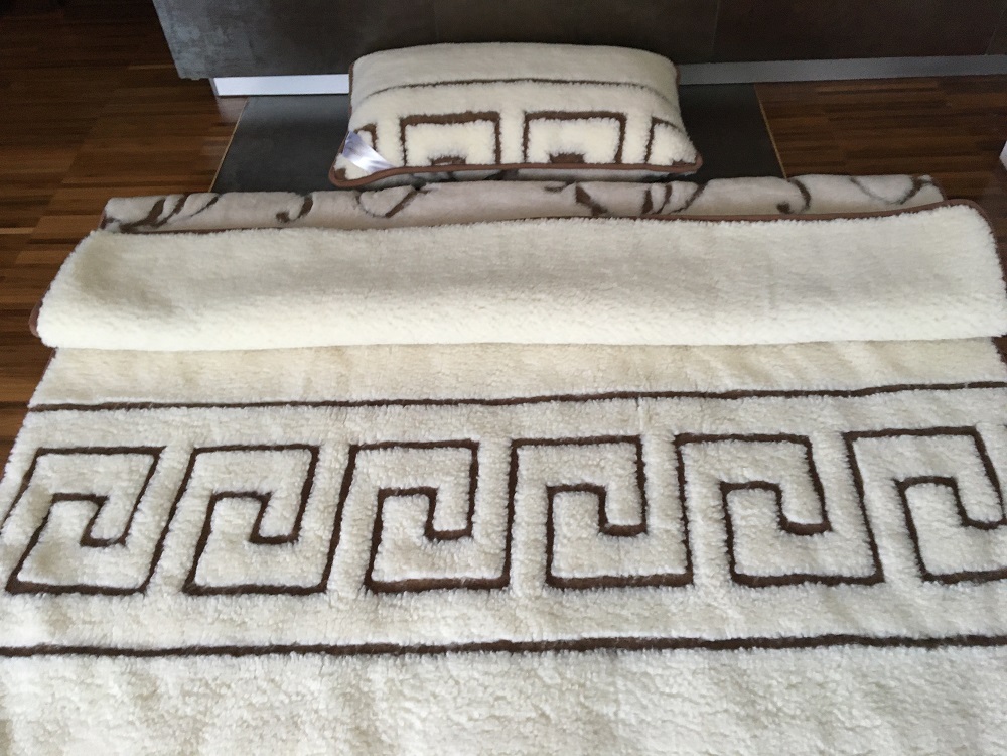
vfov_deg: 48.2
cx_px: 504
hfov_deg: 61.7
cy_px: 378
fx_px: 844
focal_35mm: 29
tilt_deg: -47.5
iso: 160
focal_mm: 4.15
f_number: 2.2
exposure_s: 1/33
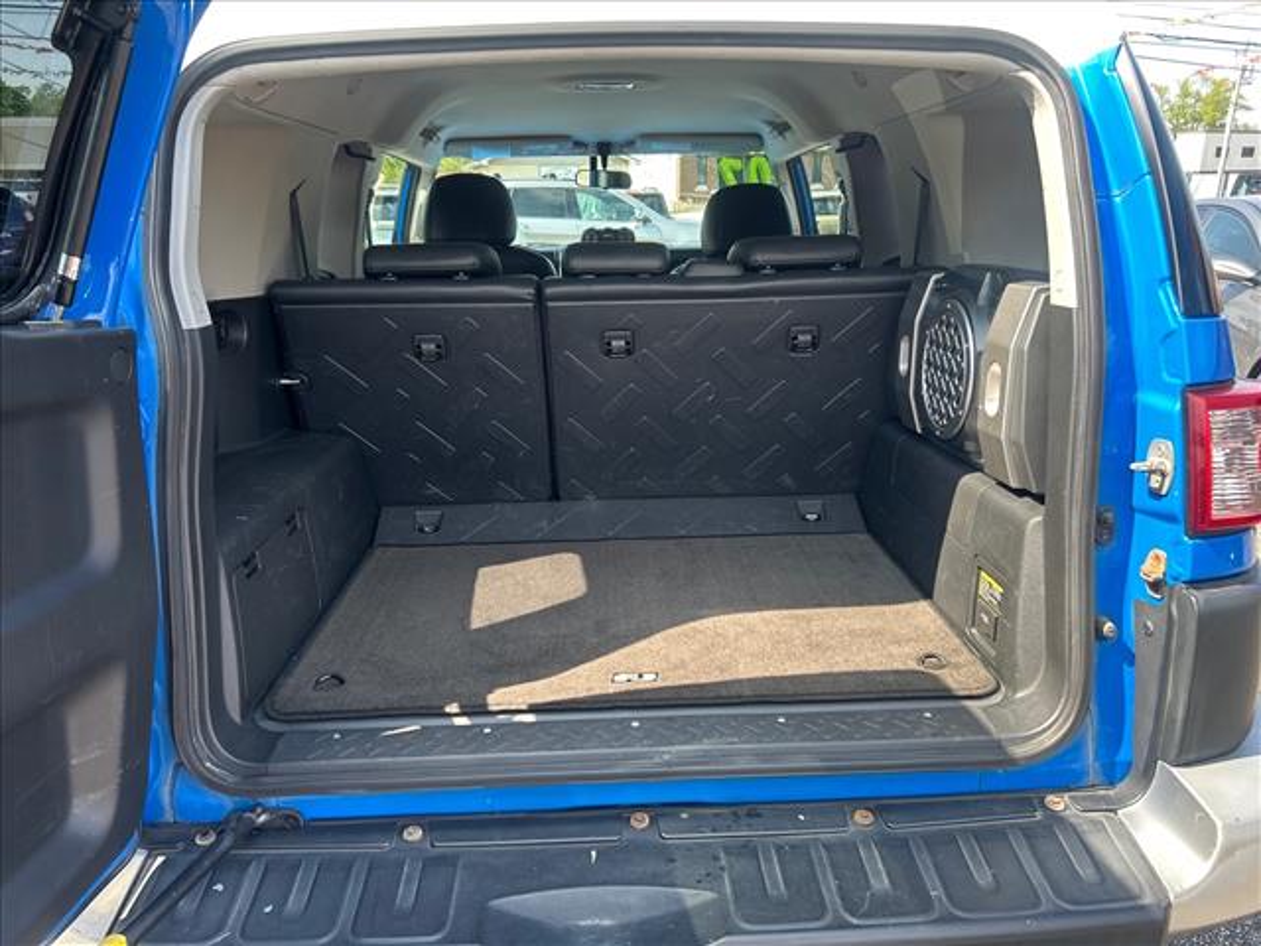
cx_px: 630
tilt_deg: -17.1
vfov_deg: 53.1
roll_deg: +1.5
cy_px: 473
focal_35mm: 26
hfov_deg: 67.3
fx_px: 947
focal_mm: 5.7
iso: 50
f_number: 1.5
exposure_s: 1/316
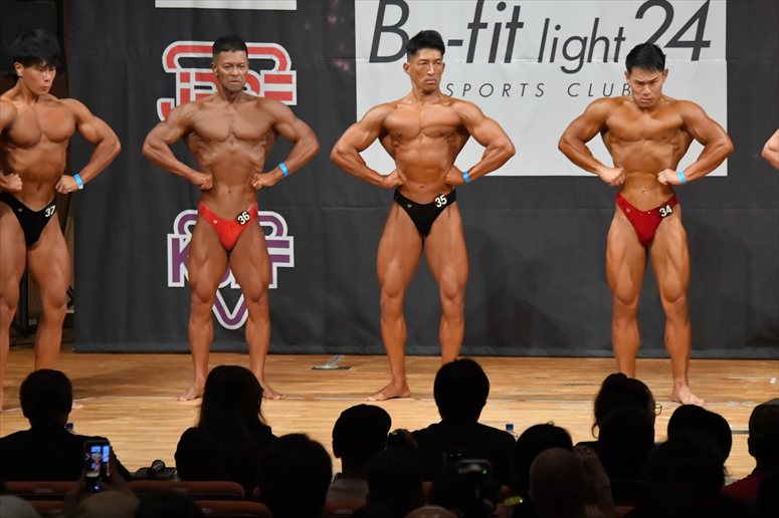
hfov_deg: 9.2
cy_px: 259
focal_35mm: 225
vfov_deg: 6.1
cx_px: 390
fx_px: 4866
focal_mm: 150
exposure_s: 1/400
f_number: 5.6
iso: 9000
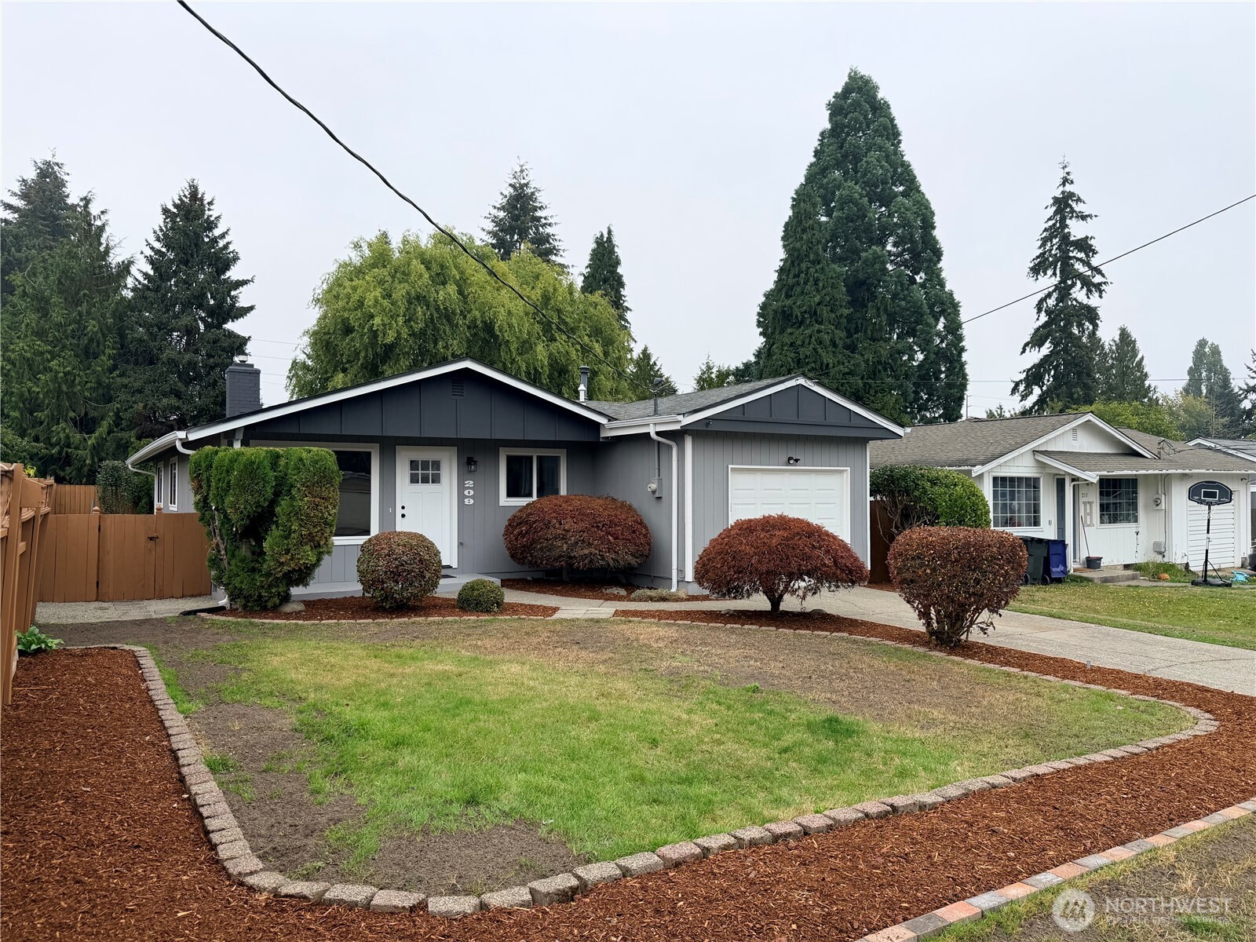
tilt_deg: +1.7
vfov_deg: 56.8
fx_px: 871
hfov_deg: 71.6
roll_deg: +0.1
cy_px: 471
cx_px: 628
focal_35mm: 24
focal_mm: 6.76
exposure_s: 1/2703
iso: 80
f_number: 1.78
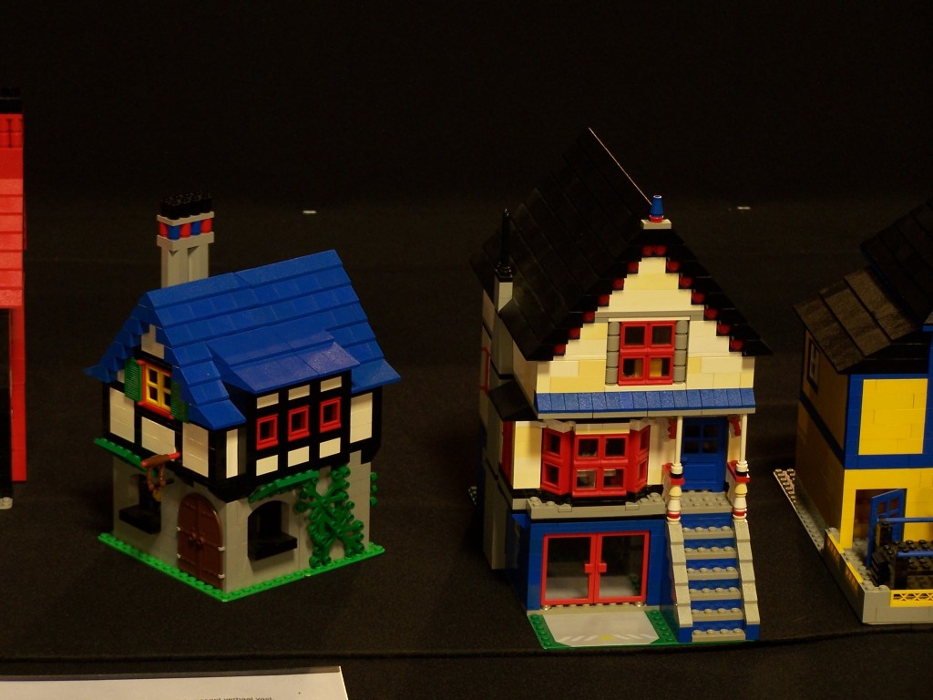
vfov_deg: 12.7
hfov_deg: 16.8
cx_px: 466
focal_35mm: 117
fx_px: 3153
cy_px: 350
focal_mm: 19.4
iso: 80
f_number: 3.2
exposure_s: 1/2
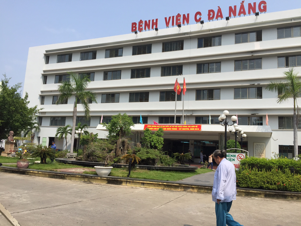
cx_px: 150
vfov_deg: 48.2
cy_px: 113
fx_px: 252
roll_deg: -4.6
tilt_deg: +7.7
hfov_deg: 61.7
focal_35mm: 29
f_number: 2.2
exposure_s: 1/2326
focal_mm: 4.15
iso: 32
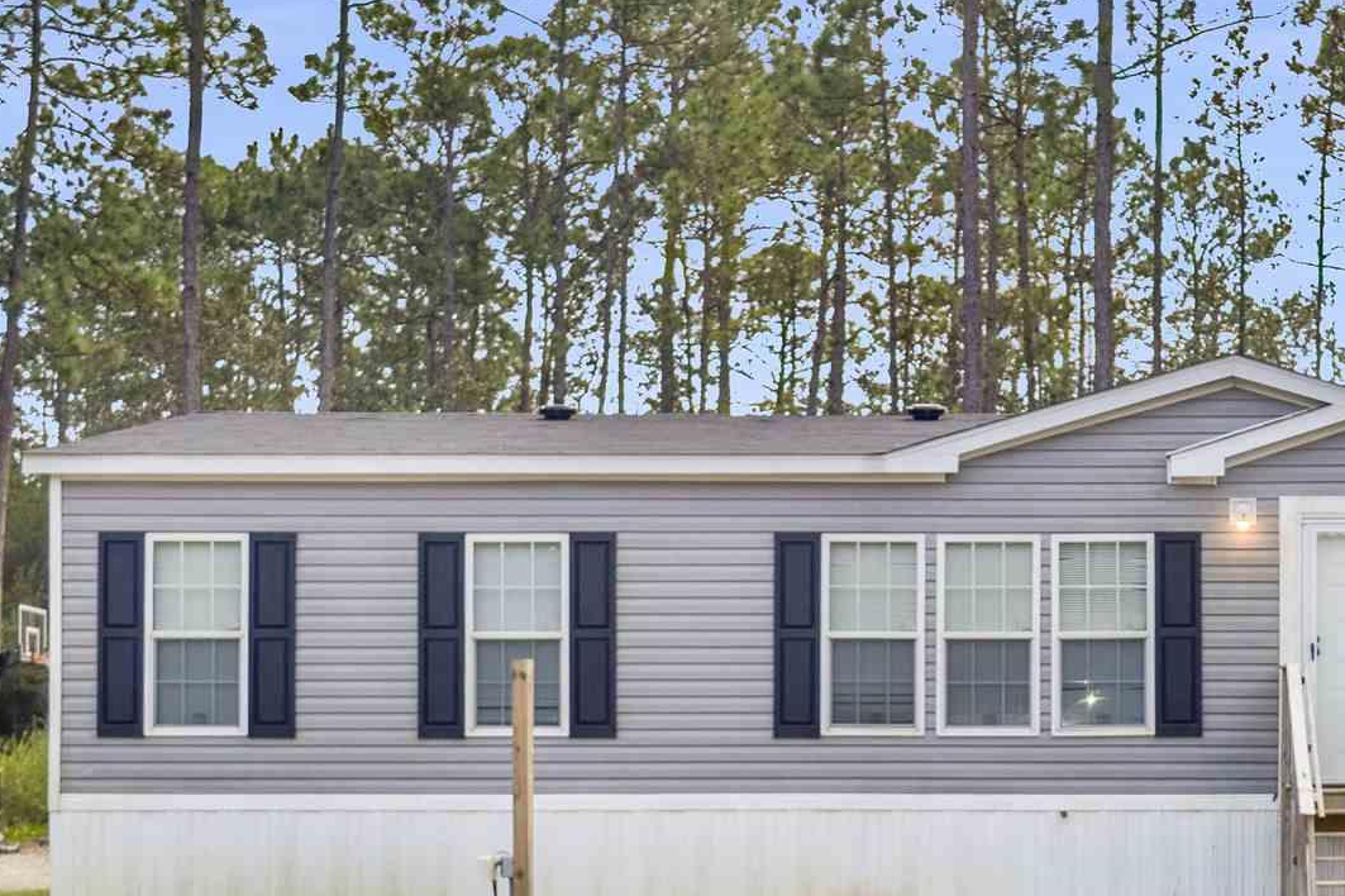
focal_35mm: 75
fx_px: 2801
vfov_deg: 18.1
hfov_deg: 26.3
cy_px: 650
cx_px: 1135
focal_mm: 26
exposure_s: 1/160
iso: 100
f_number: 5.6
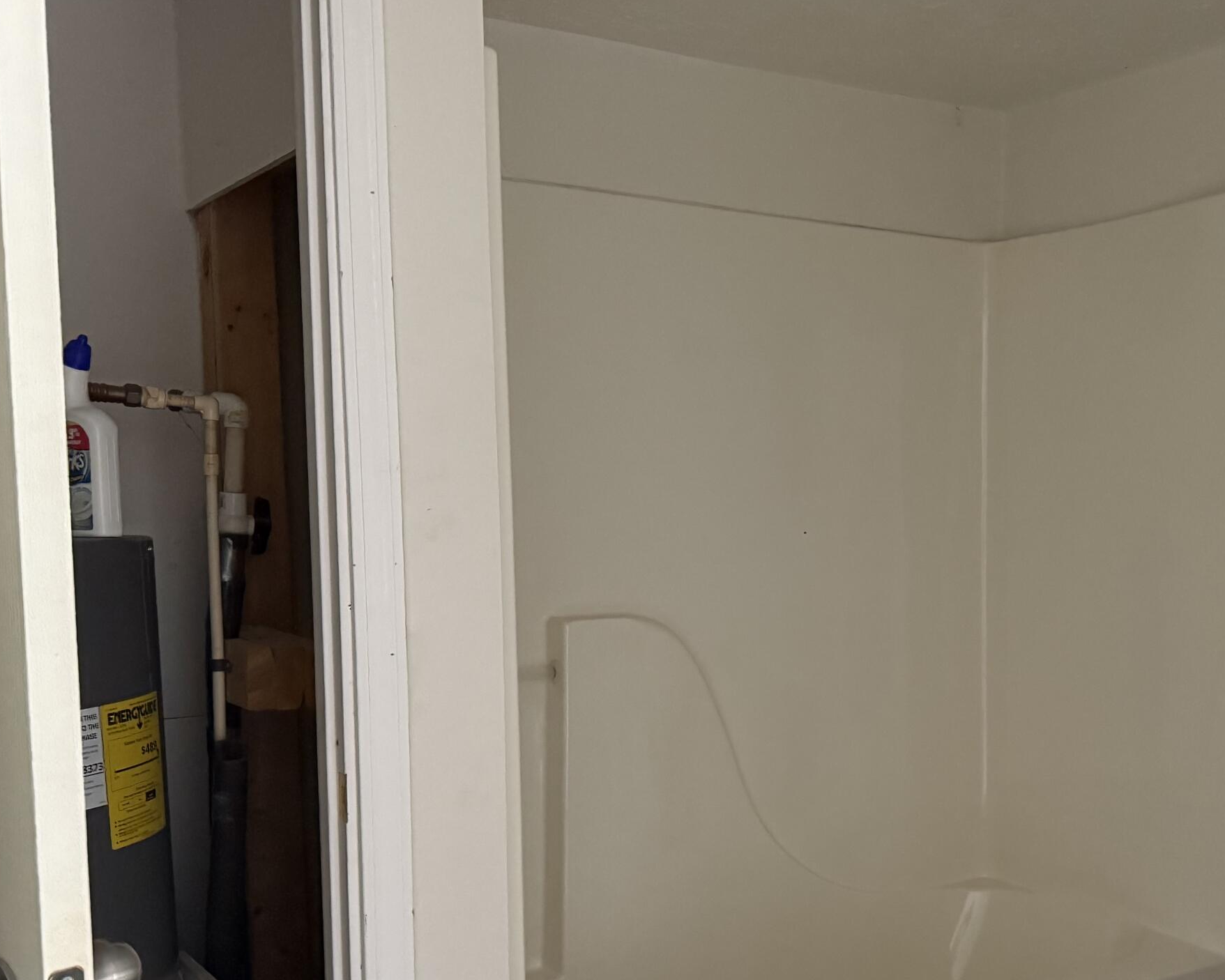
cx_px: 868
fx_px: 1450
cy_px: 643
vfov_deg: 37.0
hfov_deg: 44.7
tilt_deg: -6.3
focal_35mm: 40
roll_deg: -1.0
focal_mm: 6.76
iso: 800
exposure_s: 1/40
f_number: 1.78
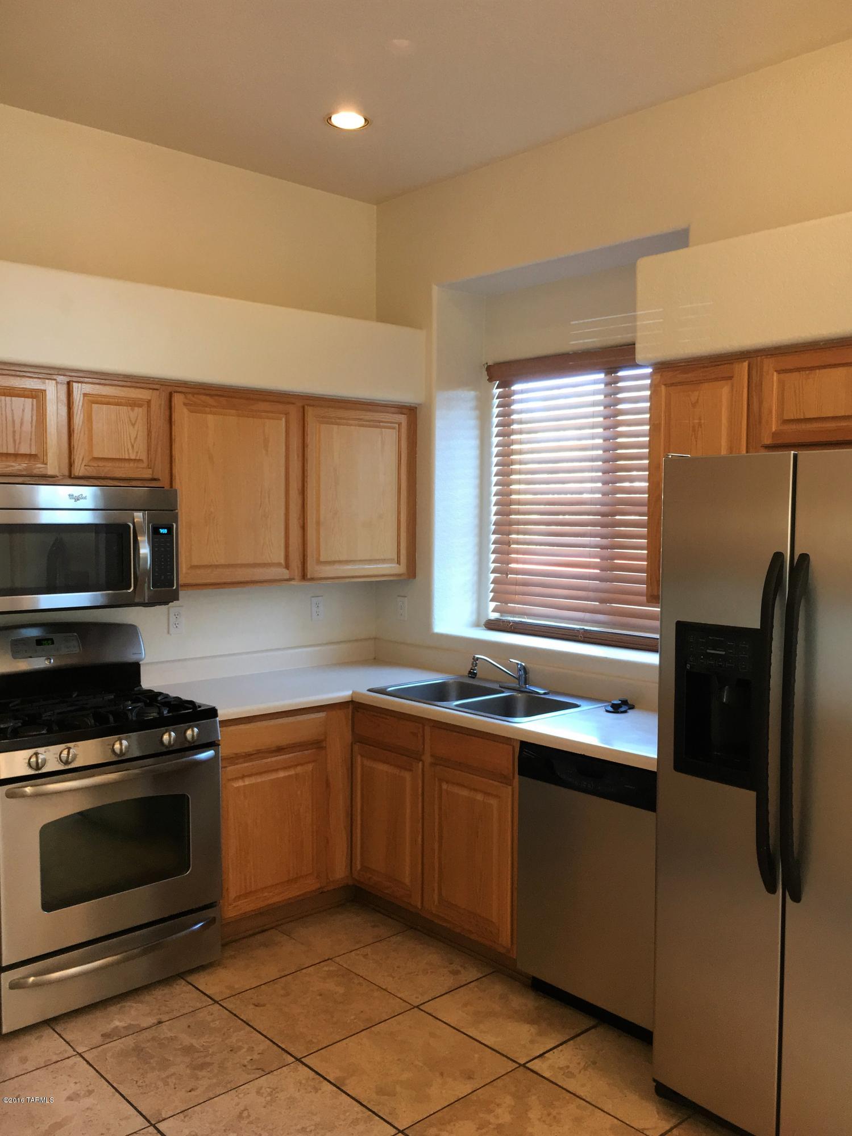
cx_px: 426
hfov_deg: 48.2
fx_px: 952
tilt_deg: -3.2
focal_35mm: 29
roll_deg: +0.7
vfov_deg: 61.7
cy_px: 568
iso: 80
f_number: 2.2
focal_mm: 4.15
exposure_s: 1/30
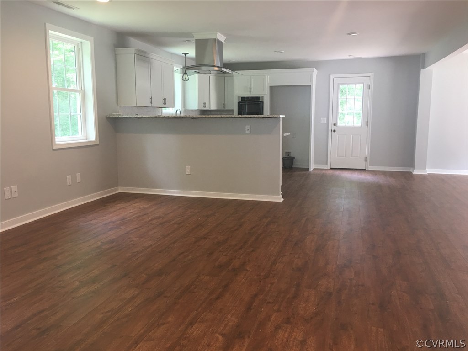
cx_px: 234
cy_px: 176
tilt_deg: -8.6
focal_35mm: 29
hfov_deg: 61.7
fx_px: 392
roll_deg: +0.0
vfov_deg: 48.2
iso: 32
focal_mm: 4.15
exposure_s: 1/15
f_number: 2.2
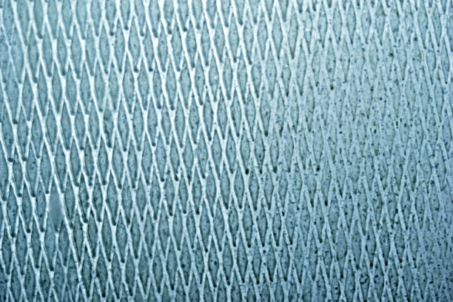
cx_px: 226
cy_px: 151
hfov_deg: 33.4
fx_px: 755
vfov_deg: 22.6
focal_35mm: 60
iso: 100
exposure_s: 1/80
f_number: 3.2
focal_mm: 40
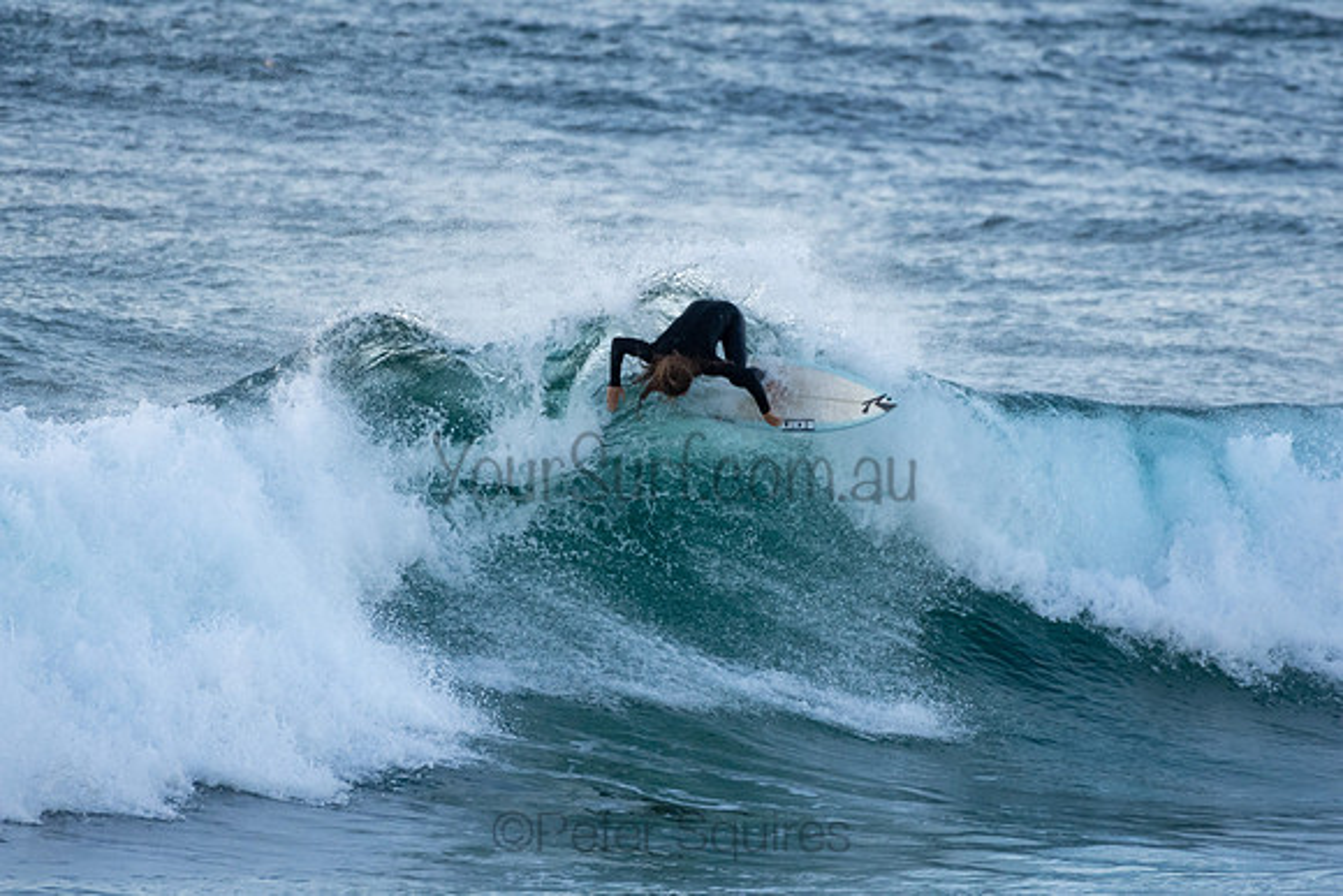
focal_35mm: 750
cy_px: 448
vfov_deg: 1.8
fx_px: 27984
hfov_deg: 2.7
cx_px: 672
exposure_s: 1/1250
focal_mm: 500
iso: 1400
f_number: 5.6
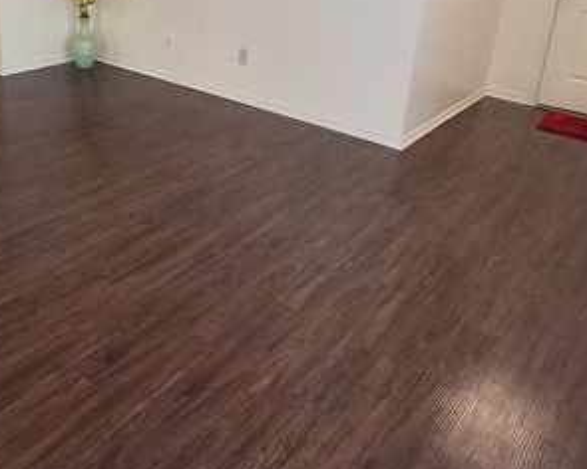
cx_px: 193
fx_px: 625
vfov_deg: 39.6
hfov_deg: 49.4
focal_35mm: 36
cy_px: 97
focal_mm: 1.4
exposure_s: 1/40
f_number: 2.2
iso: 125
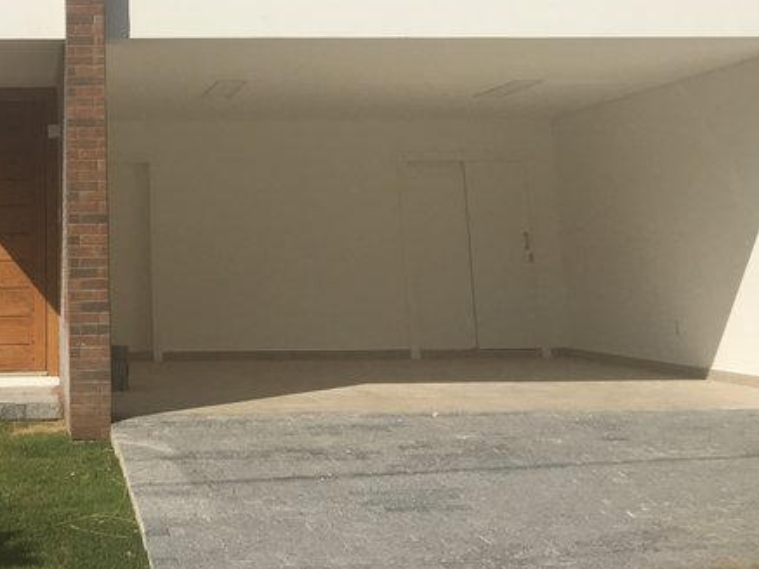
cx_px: 96
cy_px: -1
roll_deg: -0.3
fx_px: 1338
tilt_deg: +11.2
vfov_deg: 23.1
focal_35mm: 61
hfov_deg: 30.5
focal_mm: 4.15
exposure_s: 1/4808
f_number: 2.2
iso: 25
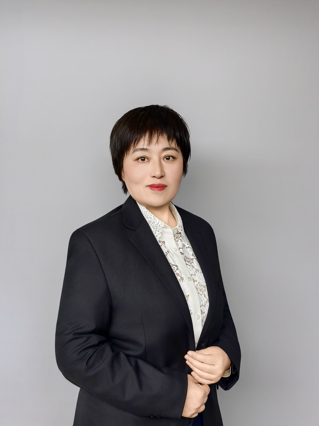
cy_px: 213
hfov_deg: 32.9
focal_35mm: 44
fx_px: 541
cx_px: 160
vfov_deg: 42.9
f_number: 1.4
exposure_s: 1/33.3
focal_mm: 6.98
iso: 250
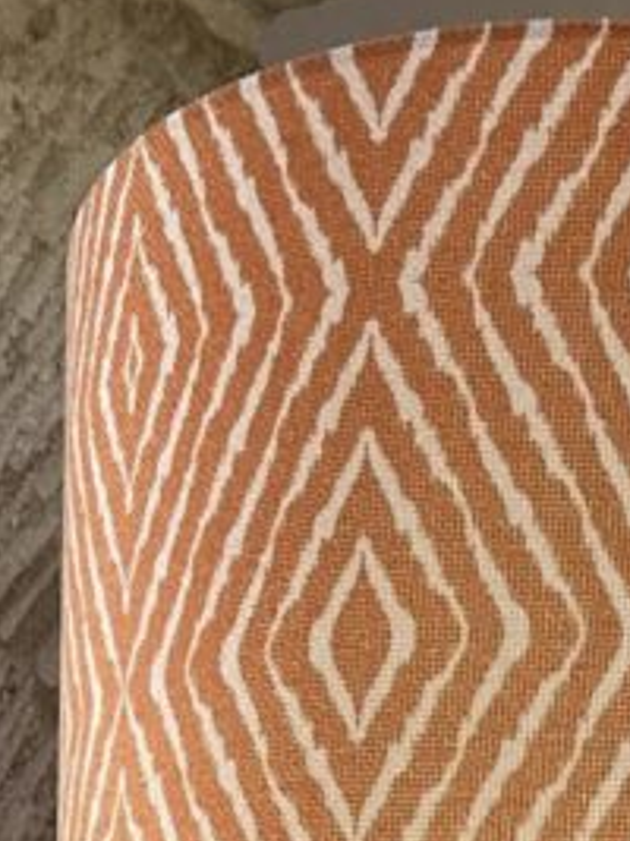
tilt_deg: +1.1
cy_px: 1328
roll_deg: -2.2
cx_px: 687
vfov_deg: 18.6
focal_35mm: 91
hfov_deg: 15.8
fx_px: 2210
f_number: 1.5
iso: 160
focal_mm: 5.7
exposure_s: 1/50
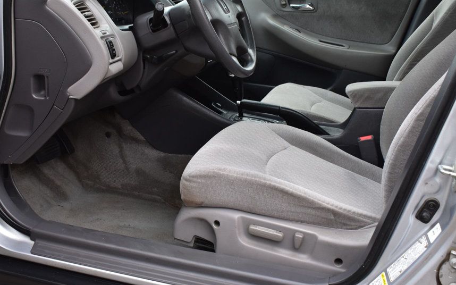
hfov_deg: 43.8
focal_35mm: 46
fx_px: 567
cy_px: 129
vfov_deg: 28.2
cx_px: 204
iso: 400
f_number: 9
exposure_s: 1/100
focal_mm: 25
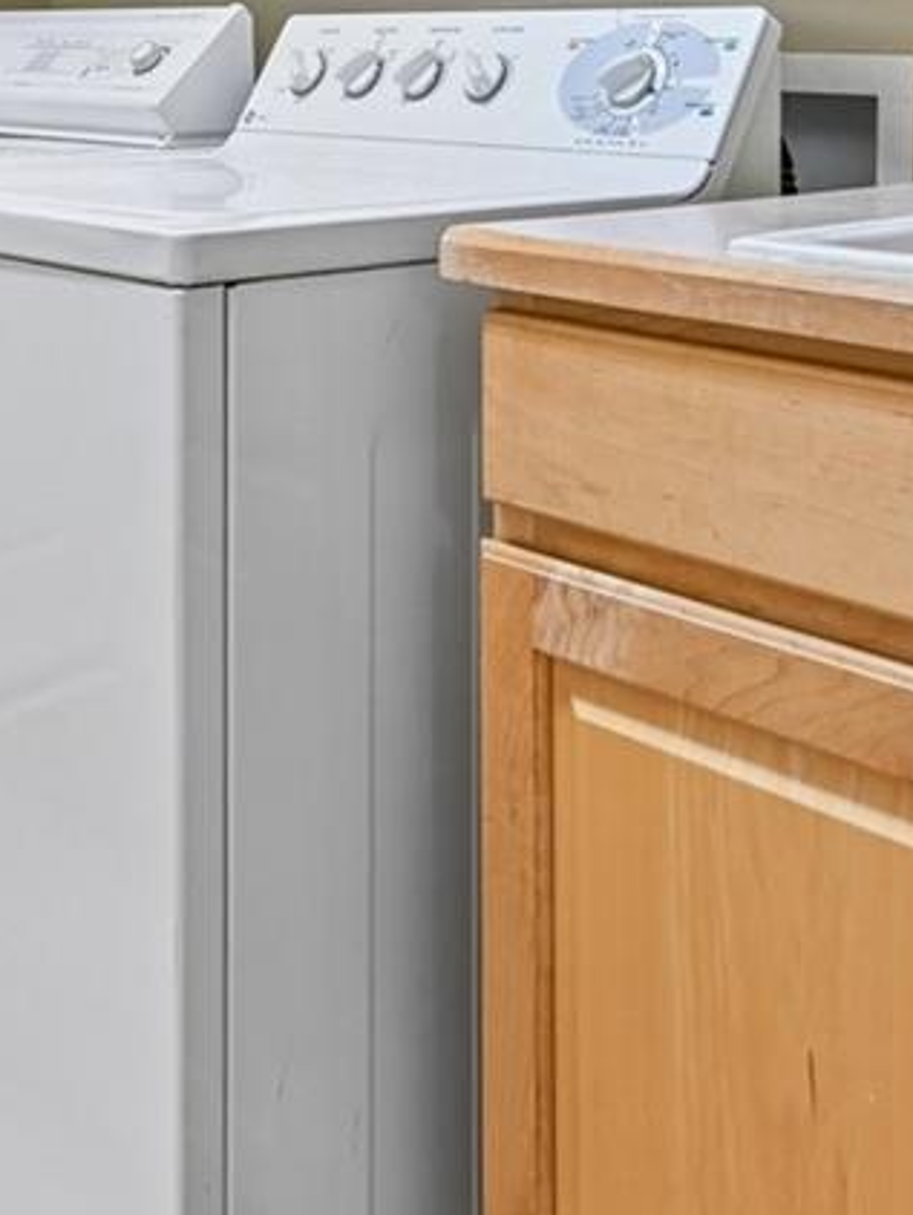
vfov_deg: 34.0
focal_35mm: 51
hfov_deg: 28.5
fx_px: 1792
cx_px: 386
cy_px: -12
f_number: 6.3
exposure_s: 1/15
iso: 400
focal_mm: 14
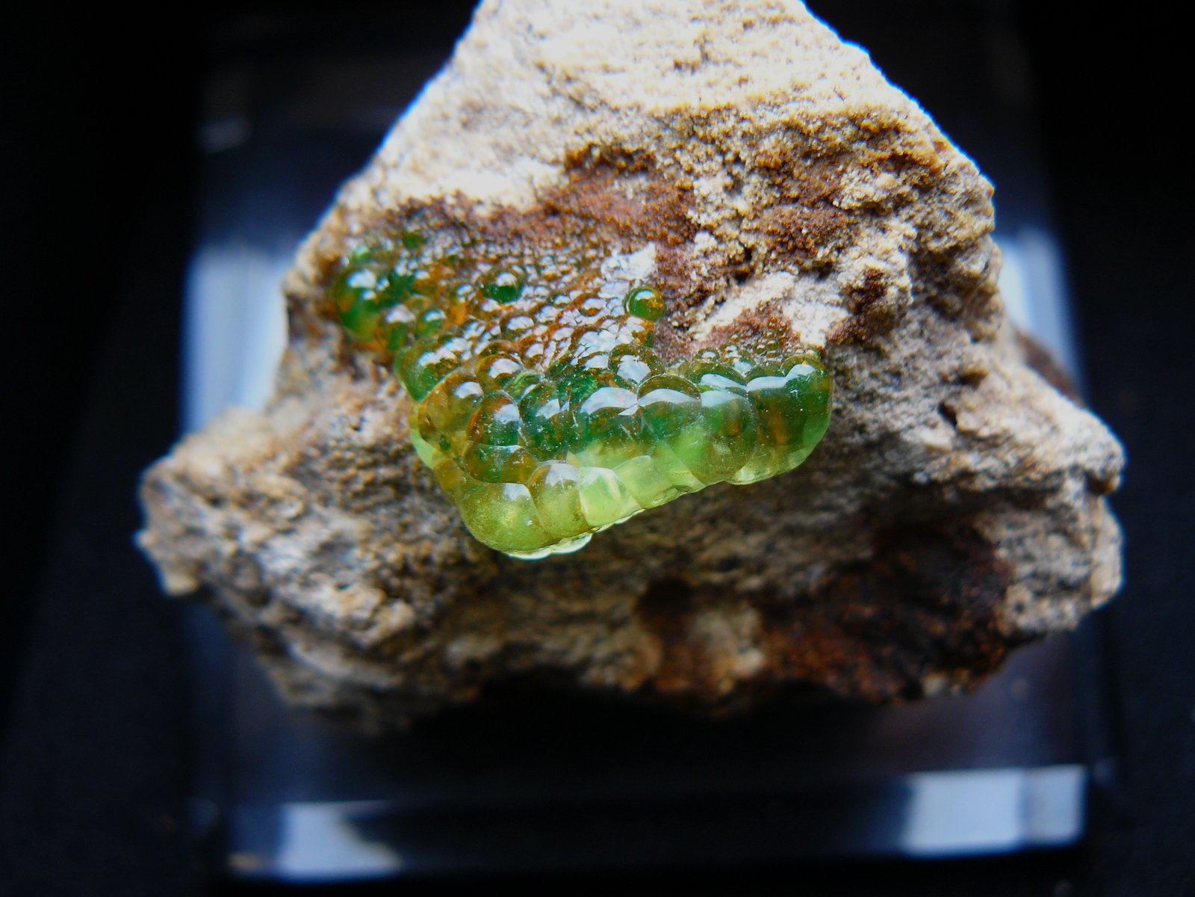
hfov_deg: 51.4
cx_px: 598
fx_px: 1243
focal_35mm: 36
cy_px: 448
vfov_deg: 39.7
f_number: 2.8
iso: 100
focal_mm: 6
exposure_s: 1/40
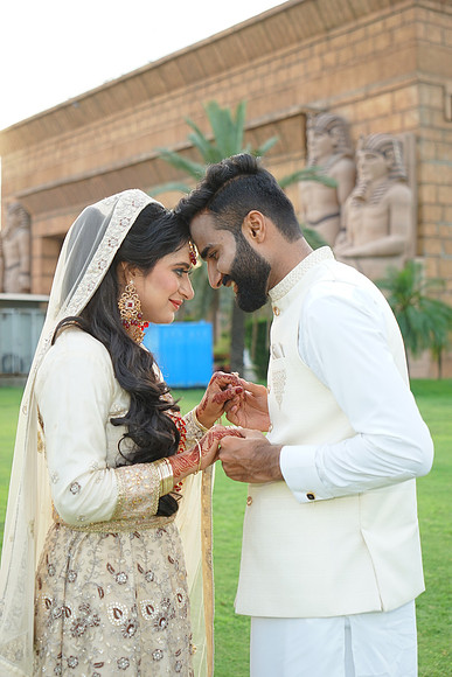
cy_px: 338
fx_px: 960
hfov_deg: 26.5
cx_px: 226
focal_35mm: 51
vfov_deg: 38.9
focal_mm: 51
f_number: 4
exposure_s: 1/200
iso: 320
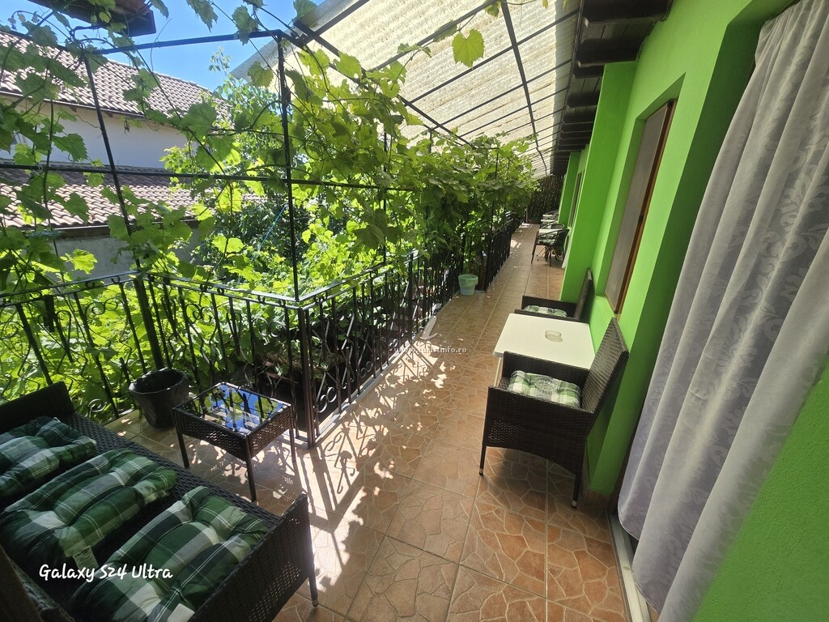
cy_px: 311
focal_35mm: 13
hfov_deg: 106.2
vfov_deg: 89.9
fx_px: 311
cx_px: 414
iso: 50
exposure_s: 1/1160
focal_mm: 2.2
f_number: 2.2
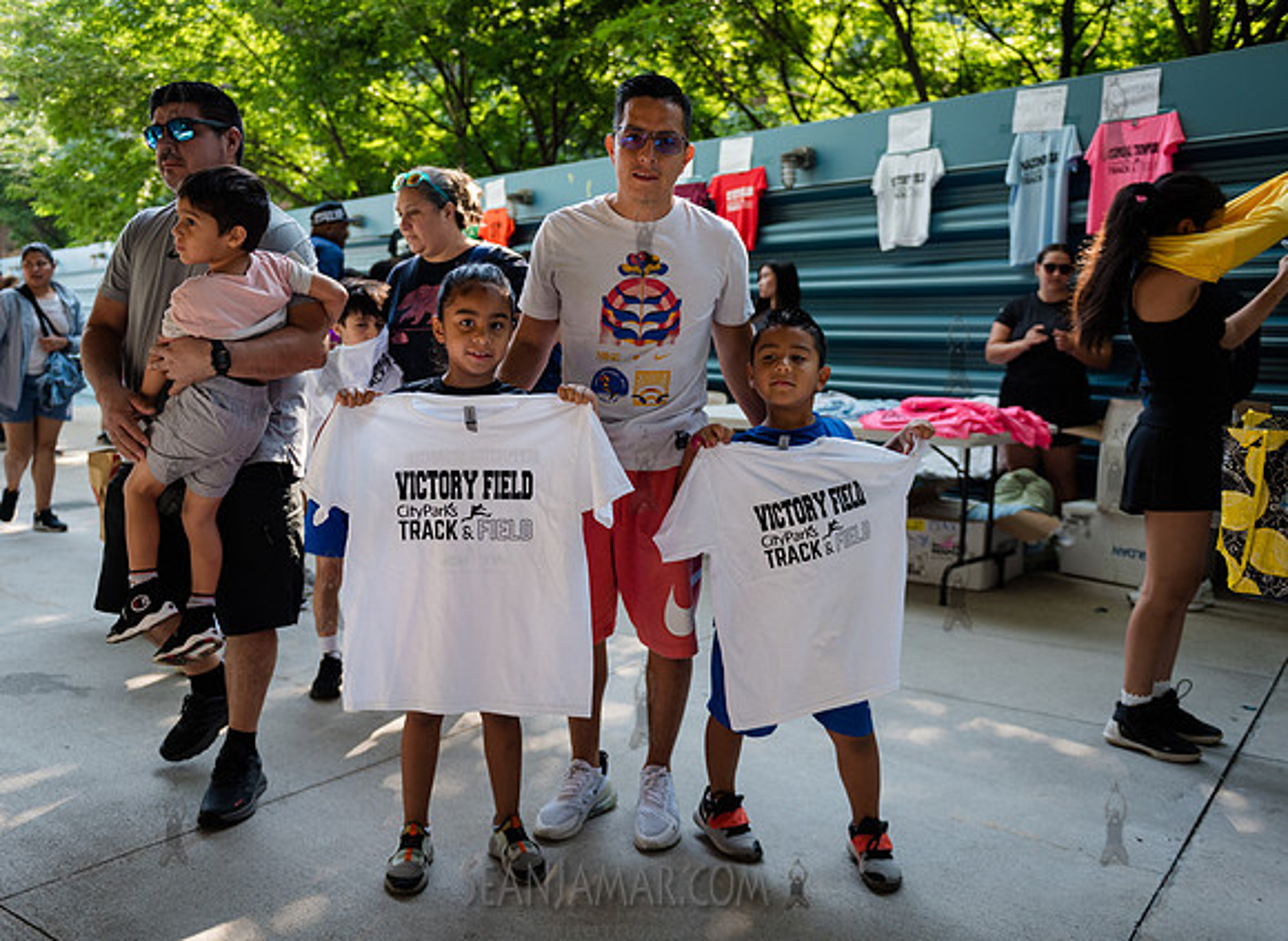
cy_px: 446
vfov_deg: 44.3
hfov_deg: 58.2
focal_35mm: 31
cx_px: 610
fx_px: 1156
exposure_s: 1/500
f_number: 2.8
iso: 400
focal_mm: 28
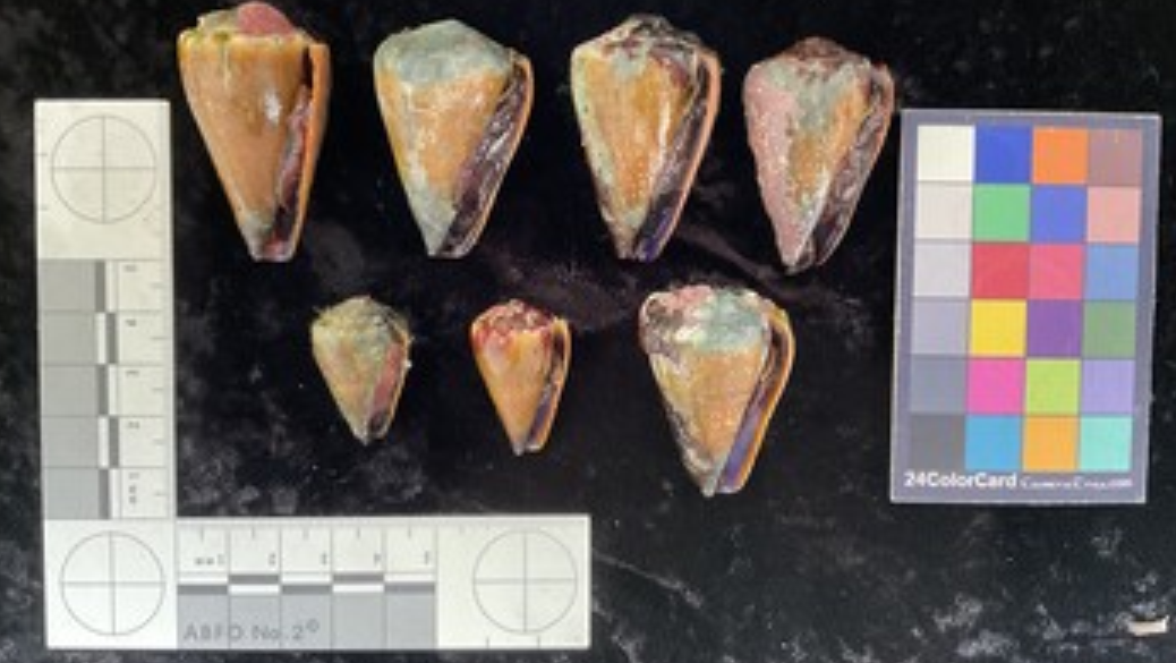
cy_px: 291
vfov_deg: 36.7
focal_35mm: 32
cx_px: 588
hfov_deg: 61.0
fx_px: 998
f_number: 1.8
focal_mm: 3
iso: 160
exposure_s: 1/60
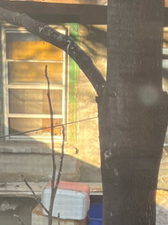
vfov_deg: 14.9
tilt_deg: -33.4
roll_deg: -2.4
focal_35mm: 123
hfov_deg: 12.0
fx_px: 797
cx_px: 90
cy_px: 332
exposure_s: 1/122
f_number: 1.6
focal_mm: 5.1
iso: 80
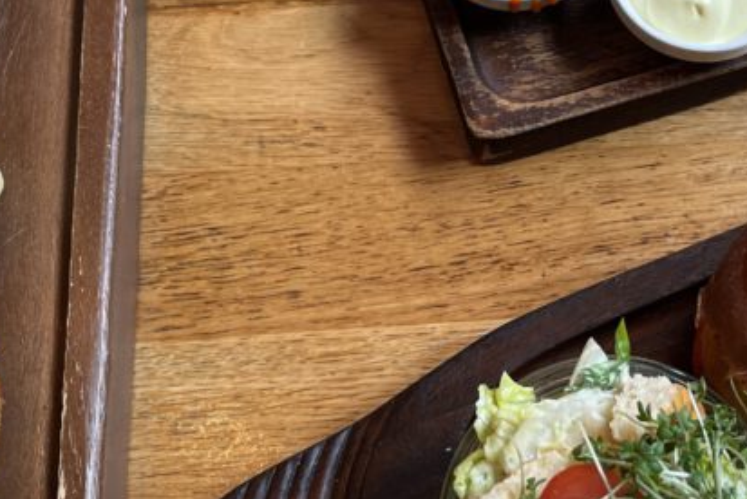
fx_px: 1391
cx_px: 555
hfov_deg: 29.6
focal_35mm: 67
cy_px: 130
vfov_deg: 20.2
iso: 100
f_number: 1.6
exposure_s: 1/100
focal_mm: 5.1
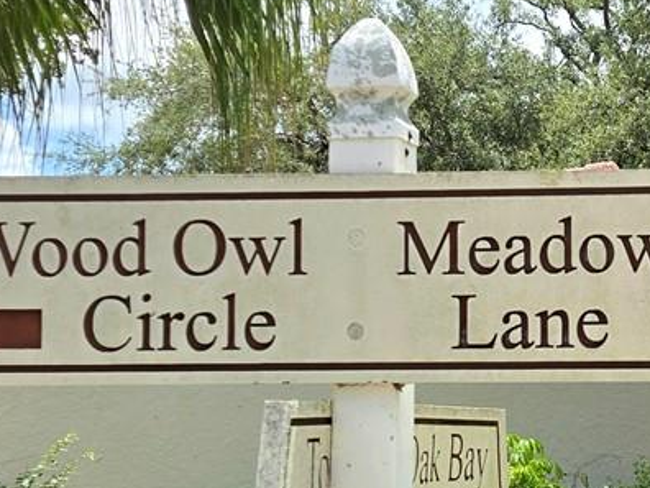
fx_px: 1746
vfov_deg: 15.9
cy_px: 302
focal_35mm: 93
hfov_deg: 20.5
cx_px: 619
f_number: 1.8
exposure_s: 1/1429
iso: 25
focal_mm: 5.4
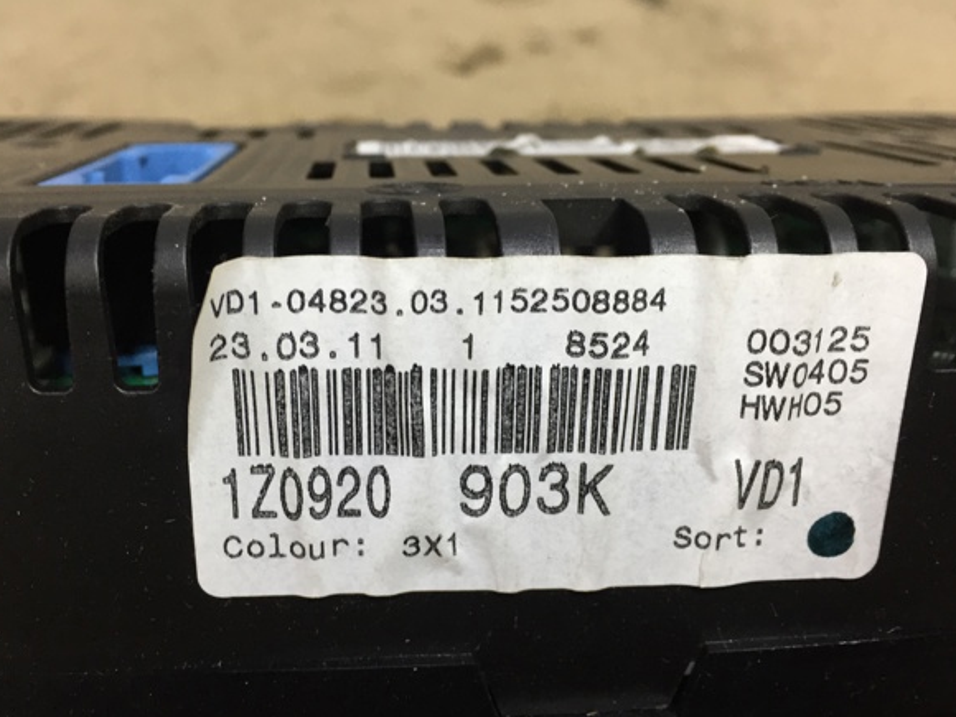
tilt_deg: -39.7
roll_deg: -1.6
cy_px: 392
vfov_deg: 44.1
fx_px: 884
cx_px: 452
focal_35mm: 32
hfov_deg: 56.8
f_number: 2.2
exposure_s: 1/33
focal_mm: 4.15
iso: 64
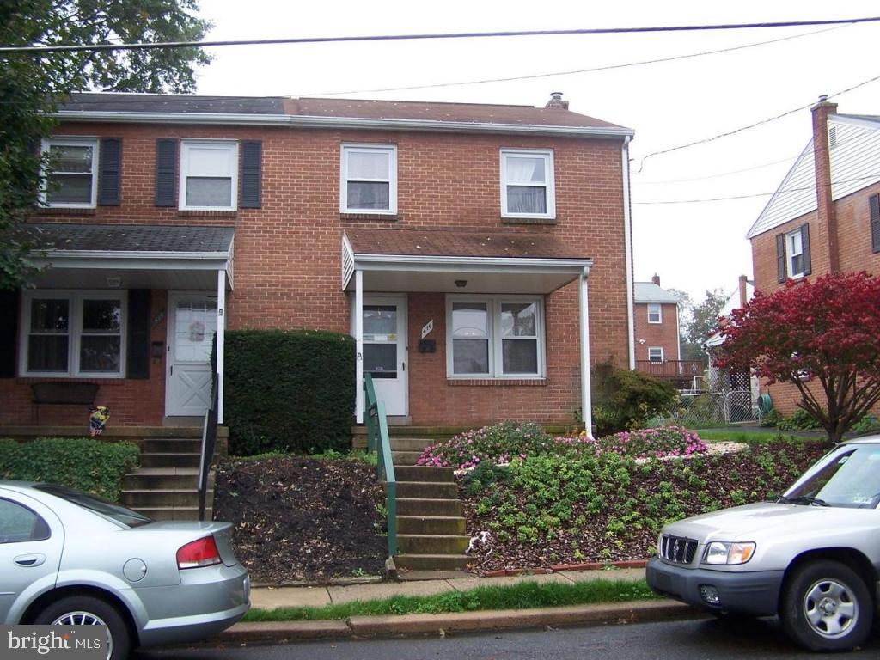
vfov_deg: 37.7
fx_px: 966
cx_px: 440
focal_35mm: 38
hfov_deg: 49.0
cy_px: 330
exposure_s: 1/250
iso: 80
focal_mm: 6.3
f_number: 2.8
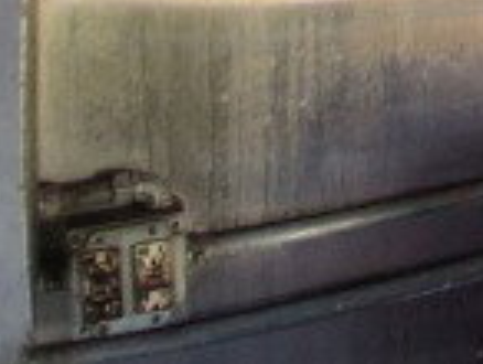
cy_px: -390
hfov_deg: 20.4
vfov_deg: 15.8
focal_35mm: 71
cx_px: 844
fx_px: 992
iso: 160
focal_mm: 1.4
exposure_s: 1/40
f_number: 2.2
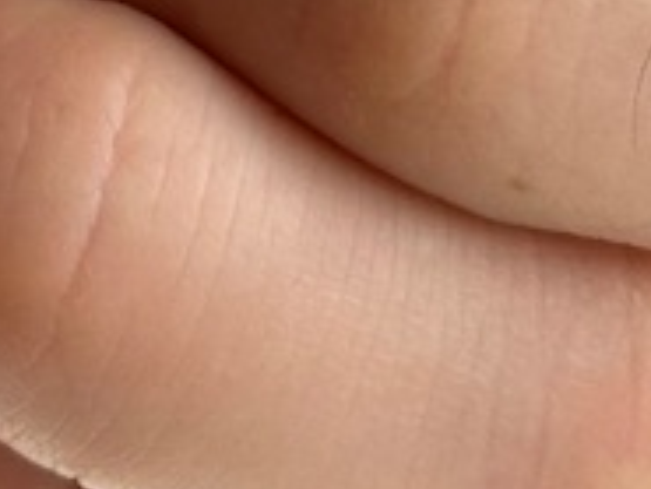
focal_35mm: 332
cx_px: -134
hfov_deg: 5.9
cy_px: -1189
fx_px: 6248
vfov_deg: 4.3
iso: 64
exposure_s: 1/797
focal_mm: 6.86
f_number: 1.78
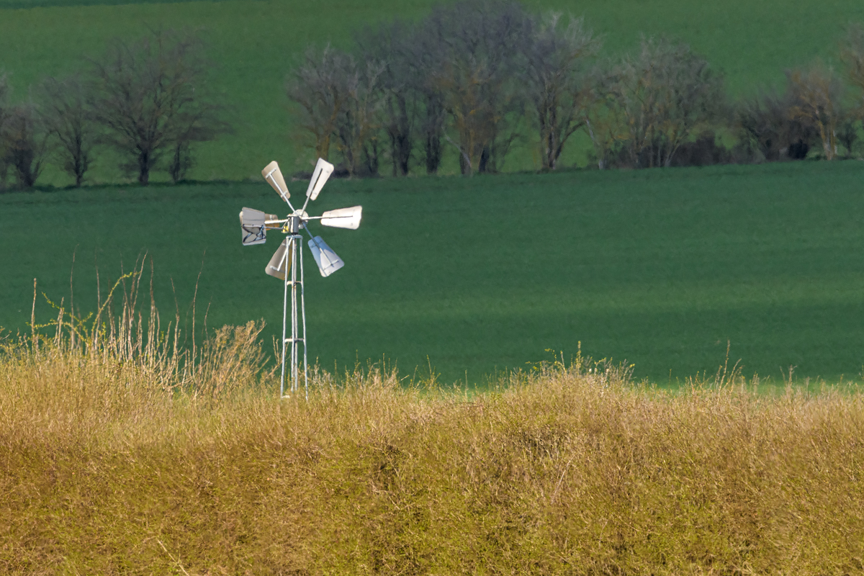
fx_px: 21598
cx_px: 432
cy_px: 288
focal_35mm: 900
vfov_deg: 1.5
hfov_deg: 2.3
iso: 400
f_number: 7.1
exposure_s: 1/1000
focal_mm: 600
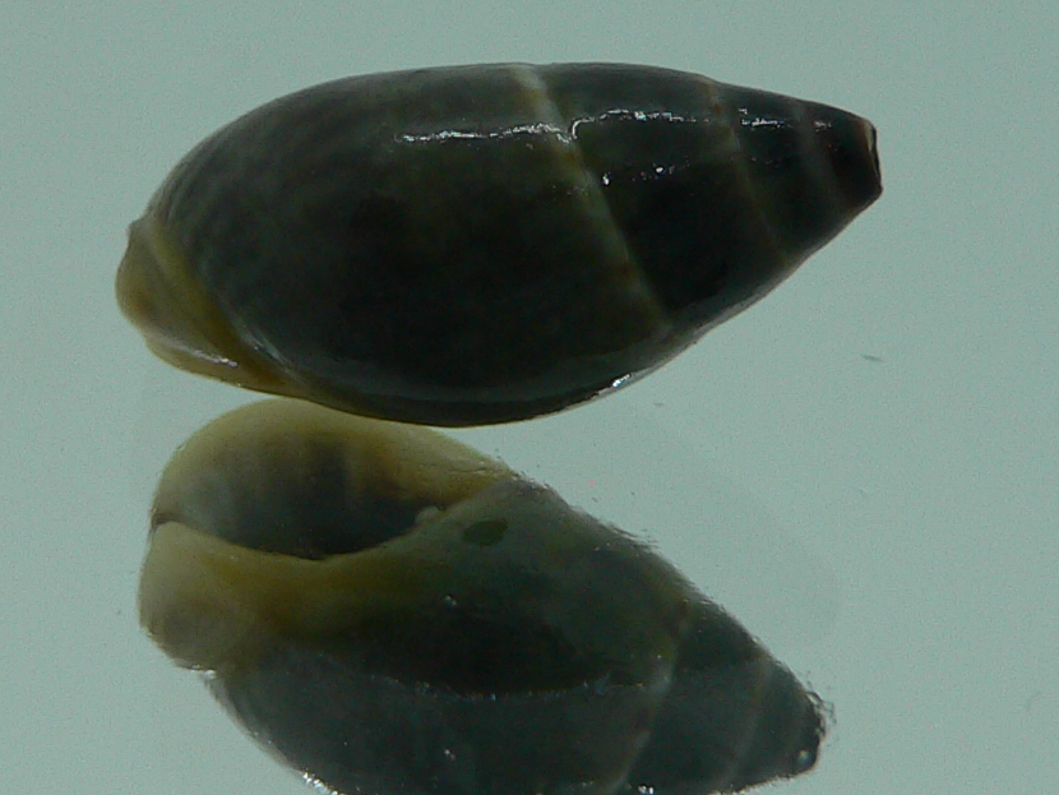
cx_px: 448
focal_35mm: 85
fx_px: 2601
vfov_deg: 17.3
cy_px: 293
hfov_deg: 23.0
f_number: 2.8
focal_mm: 4.6
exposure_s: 1/60
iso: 80
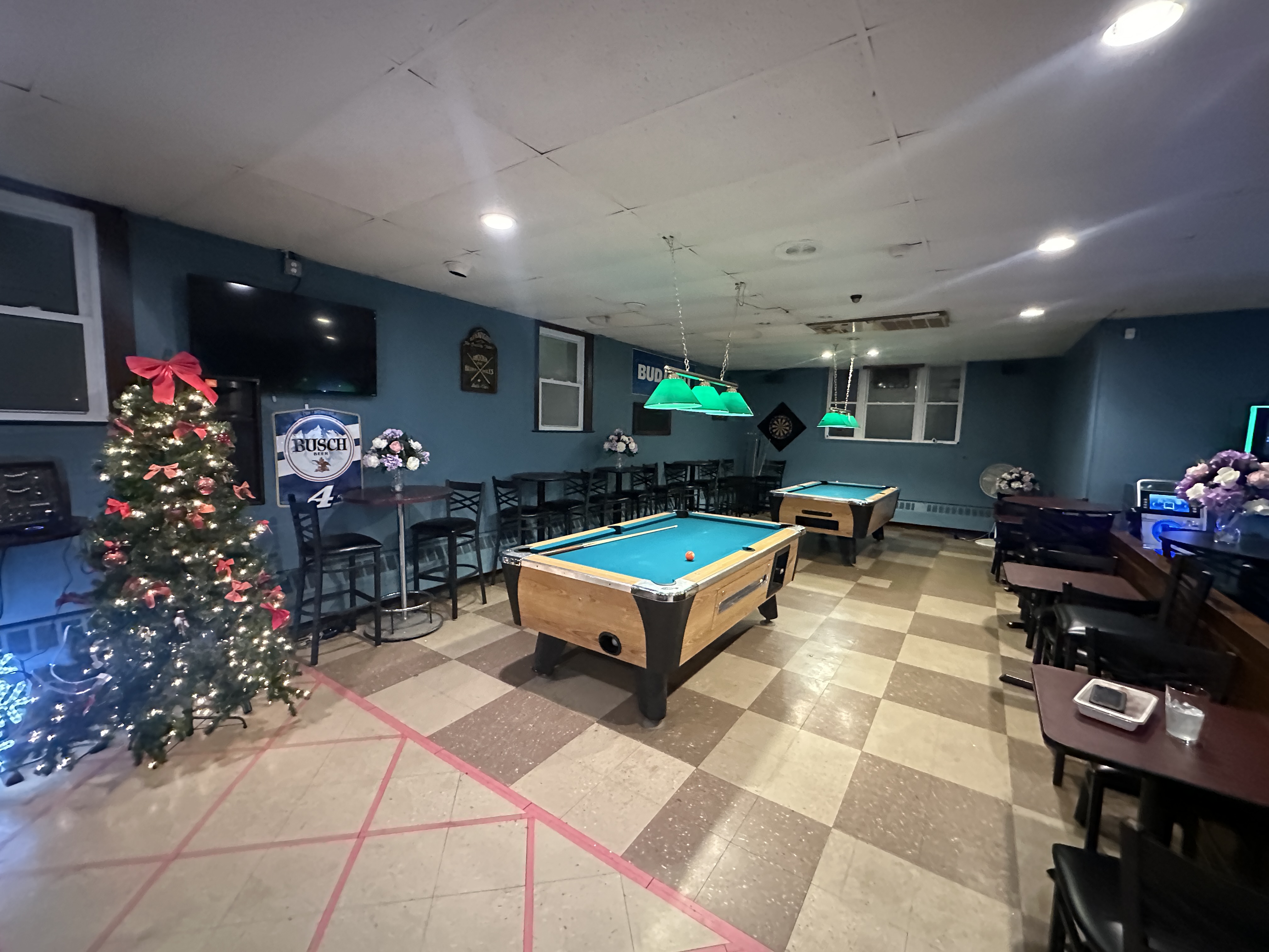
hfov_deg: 102.1
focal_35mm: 14
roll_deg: -2.4
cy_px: 476
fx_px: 513
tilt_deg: -6.7
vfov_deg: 85.7
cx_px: 634
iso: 1250
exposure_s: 1/40
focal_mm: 2.22
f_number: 2.2
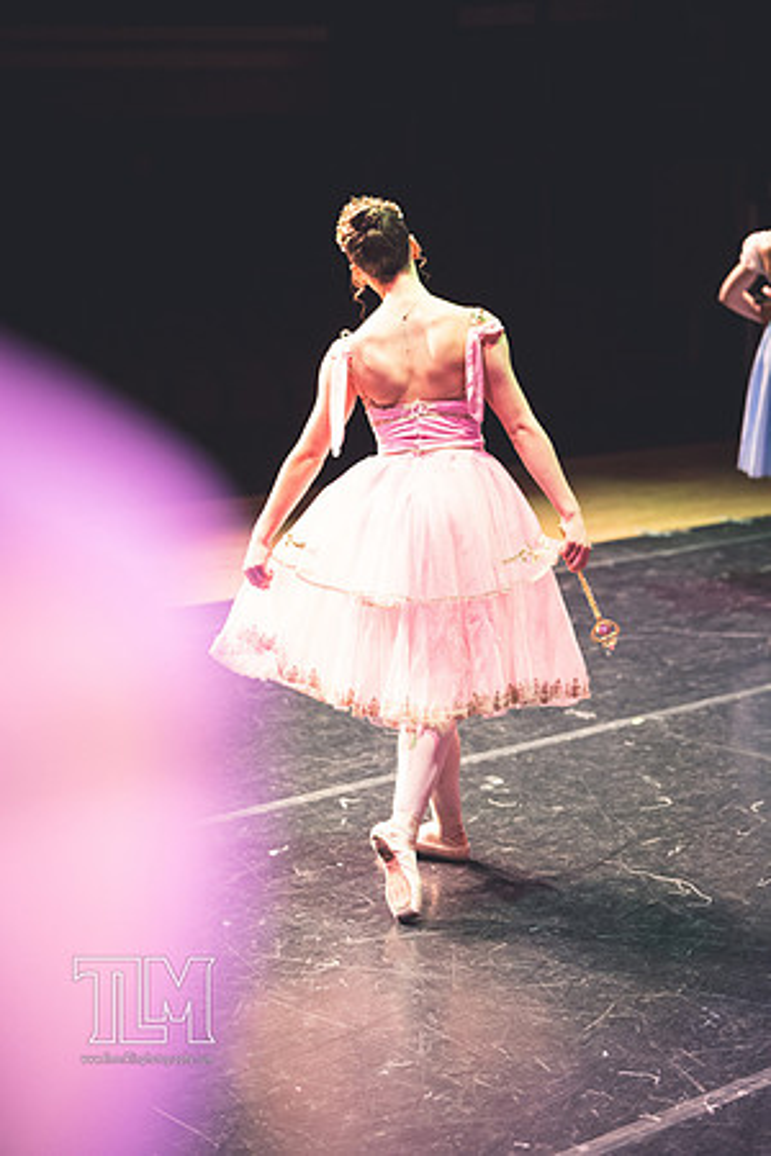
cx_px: 386
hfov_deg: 19.5
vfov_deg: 28.8
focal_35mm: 70
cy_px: 578
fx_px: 2249
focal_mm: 70
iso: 5600
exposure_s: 1/250
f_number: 2.8
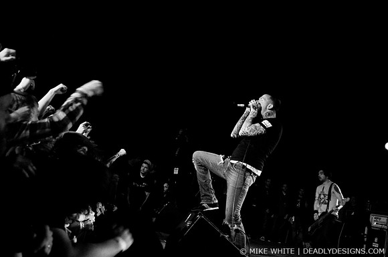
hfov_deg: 62.0
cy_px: 128
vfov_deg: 43.5
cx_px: 194
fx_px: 323
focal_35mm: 30
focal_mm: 20
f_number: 2.8
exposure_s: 1/160
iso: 1000
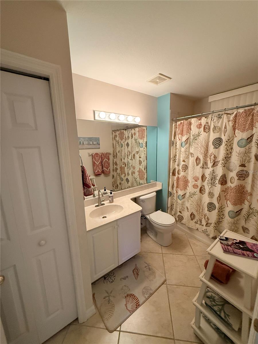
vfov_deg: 102.1
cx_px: 129
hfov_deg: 85.7
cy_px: 172
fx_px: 139
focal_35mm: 14
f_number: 2.2
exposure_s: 1/120
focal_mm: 2.22
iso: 400
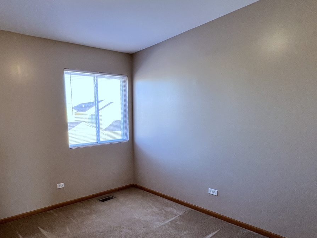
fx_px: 192
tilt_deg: -7.7
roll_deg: +1.9
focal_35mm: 21
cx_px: 107
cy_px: 152
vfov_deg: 62.4
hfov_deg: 76.6
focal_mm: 1.57
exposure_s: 1/120
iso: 80
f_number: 1.8
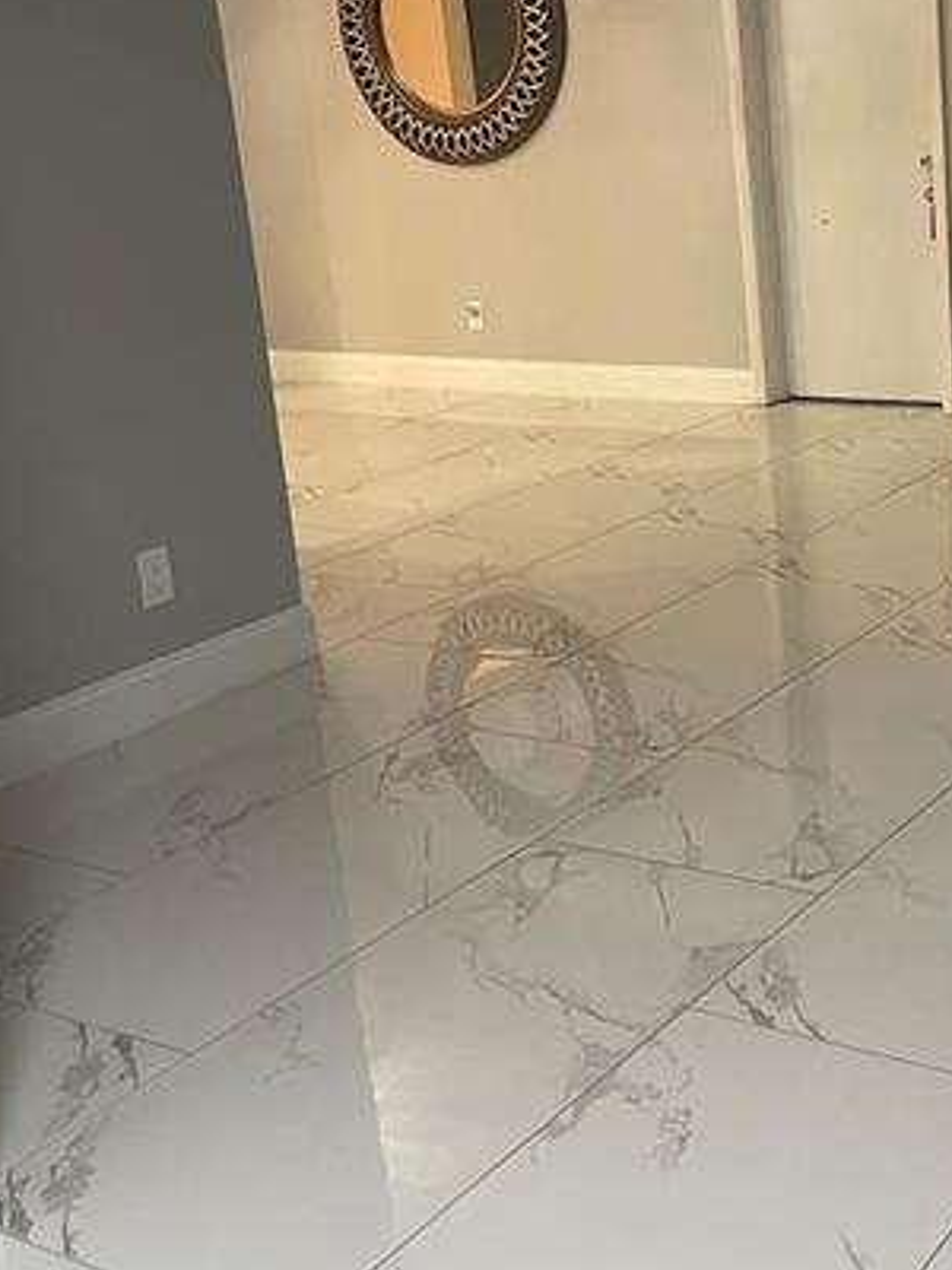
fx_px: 1760
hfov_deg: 28.9
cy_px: 537
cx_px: 885
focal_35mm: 48
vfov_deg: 39.6
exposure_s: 1/60
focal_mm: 5.1
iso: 160
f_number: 1.6
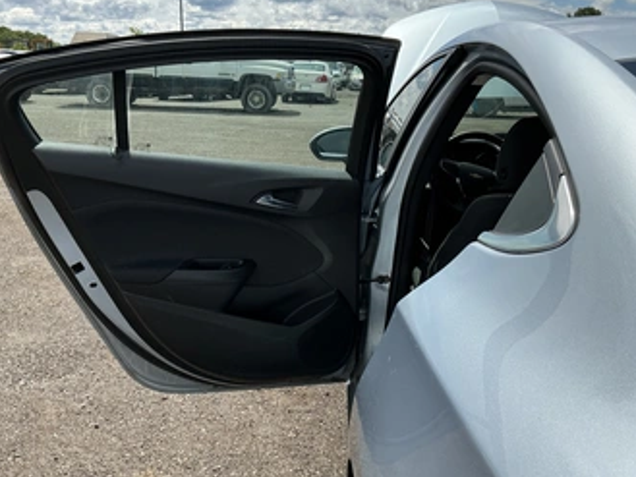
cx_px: 307
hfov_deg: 53.9
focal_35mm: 34
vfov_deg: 41.8
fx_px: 625
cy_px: 232
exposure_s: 1/1984
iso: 25
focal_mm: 3
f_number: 1.8
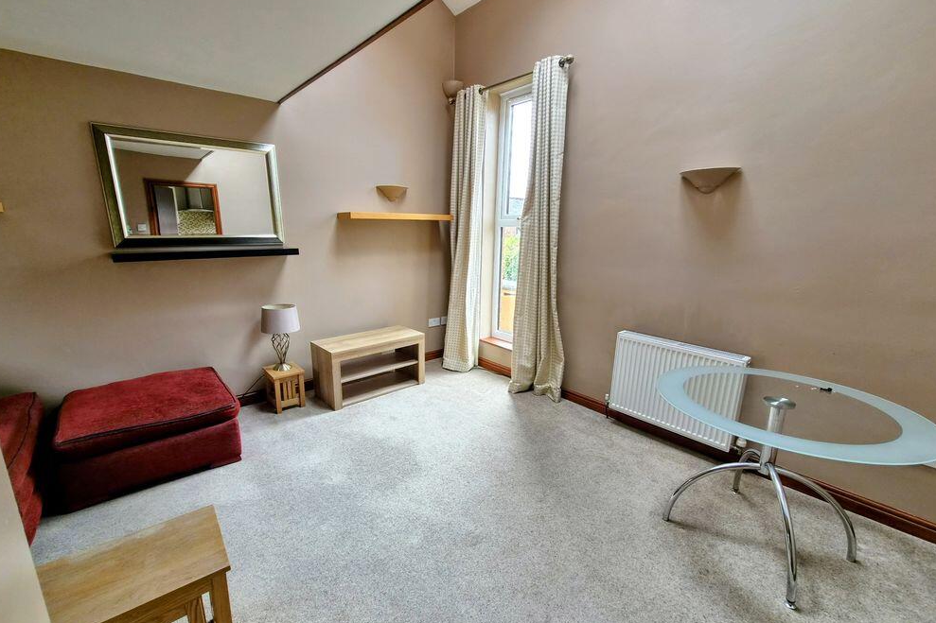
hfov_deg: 104.3
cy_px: 318
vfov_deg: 81.2
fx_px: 364
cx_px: 471
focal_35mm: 14
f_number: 2.2
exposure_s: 1/100
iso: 100
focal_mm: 2.2
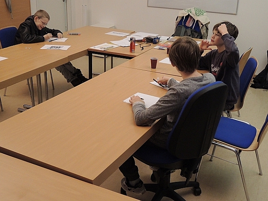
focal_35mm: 35
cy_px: 100
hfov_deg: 52.6
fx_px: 271
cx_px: 134
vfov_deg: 40.7
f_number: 2.5
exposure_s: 1/80
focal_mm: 6.3
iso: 400
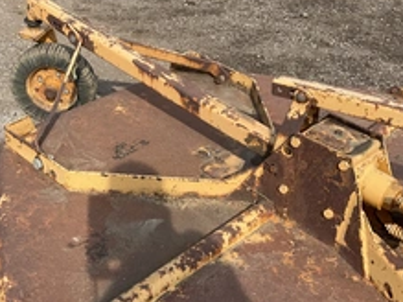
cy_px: 175
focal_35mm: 53
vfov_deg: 27.5
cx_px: 112
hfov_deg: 35.6
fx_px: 617
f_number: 1.8
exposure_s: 1/997
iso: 25
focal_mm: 3
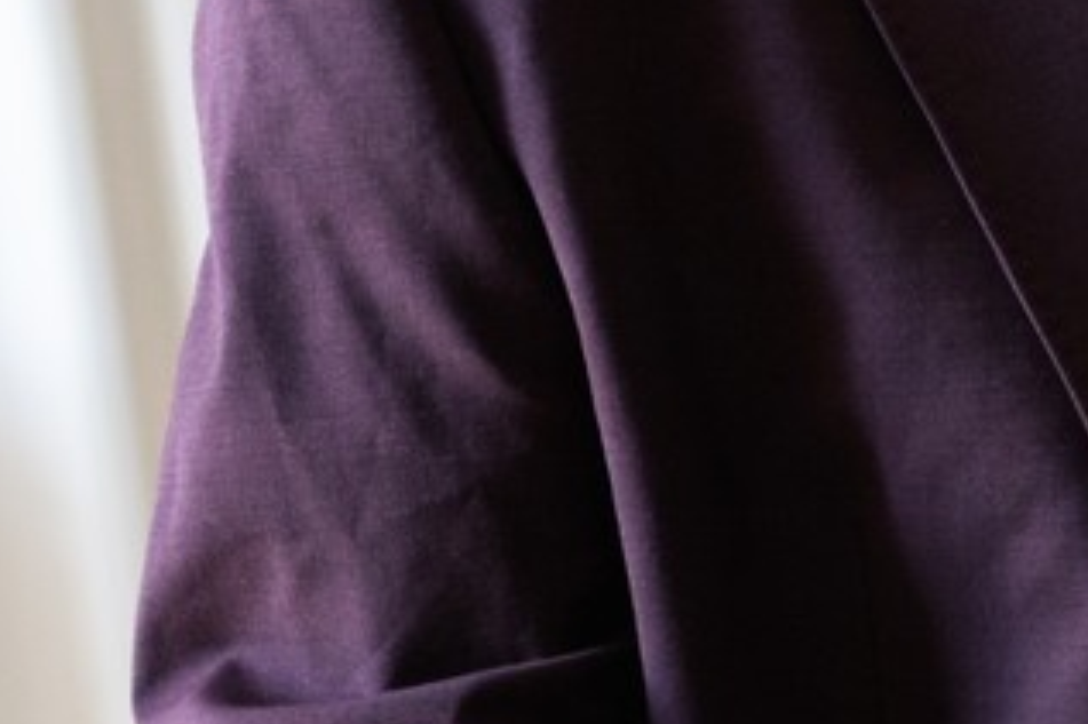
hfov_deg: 10.2
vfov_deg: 6.8
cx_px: 1188
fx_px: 6011
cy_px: -292
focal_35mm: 199
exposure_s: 1/500
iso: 500
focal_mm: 35
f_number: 1.4
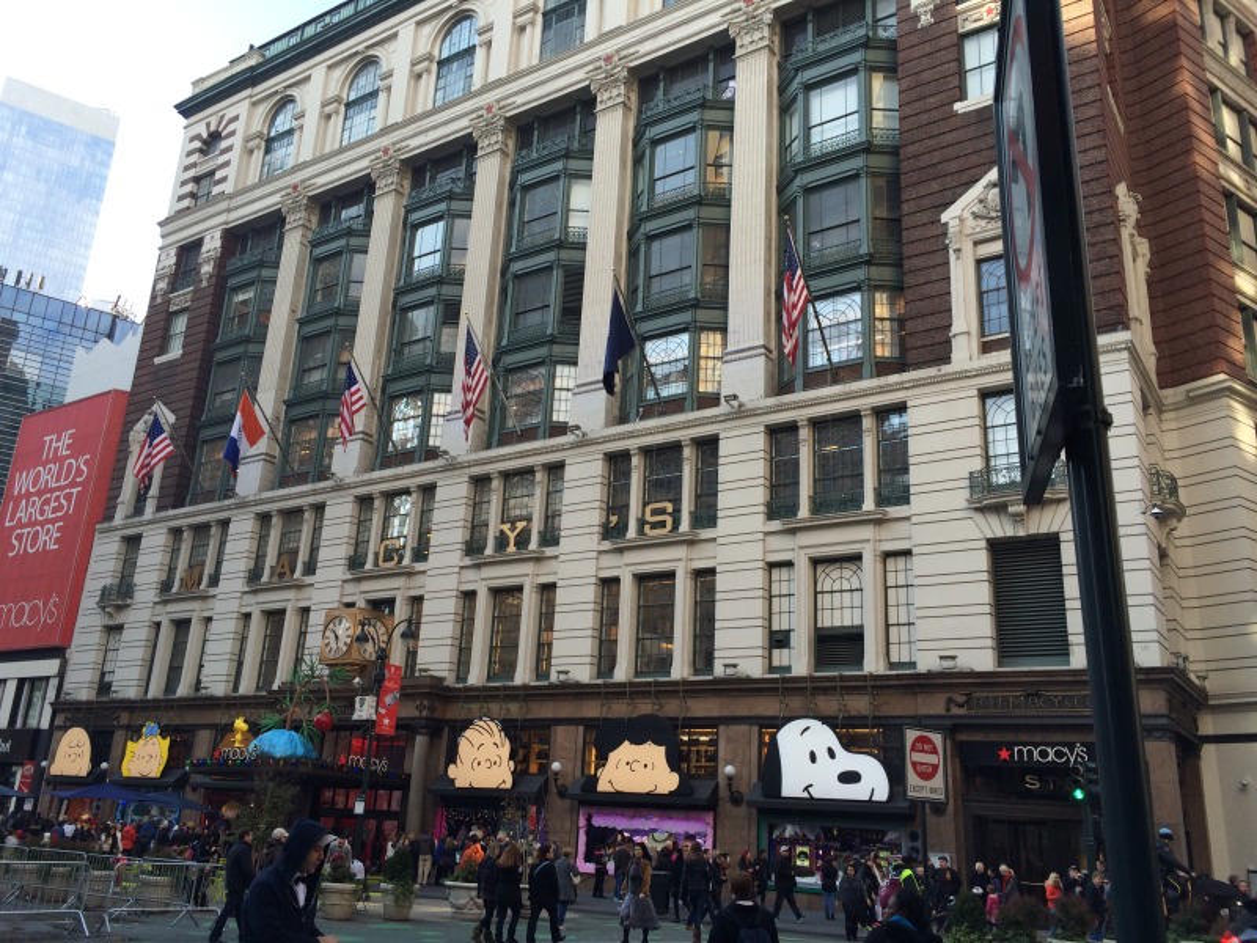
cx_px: 628
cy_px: 472
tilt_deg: +16.9
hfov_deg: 61.7
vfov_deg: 48.2
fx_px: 1053
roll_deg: -2.1
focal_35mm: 29
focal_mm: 4.15
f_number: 2.2
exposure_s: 1/363
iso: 32
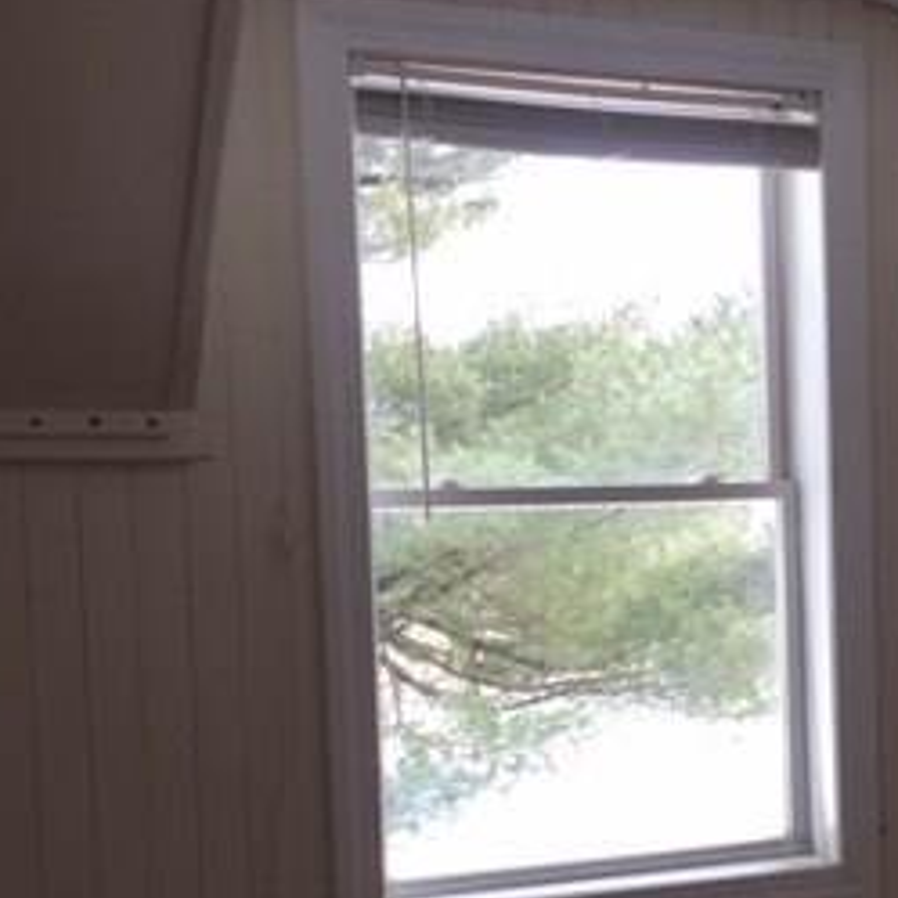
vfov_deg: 25.8
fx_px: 1937
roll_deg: +2.3
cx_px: 718
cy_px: 667
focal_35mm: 66
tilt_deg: -3.7
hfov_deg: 25.6
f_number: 2.2
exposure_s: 1/60
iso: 32
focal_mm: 4.15
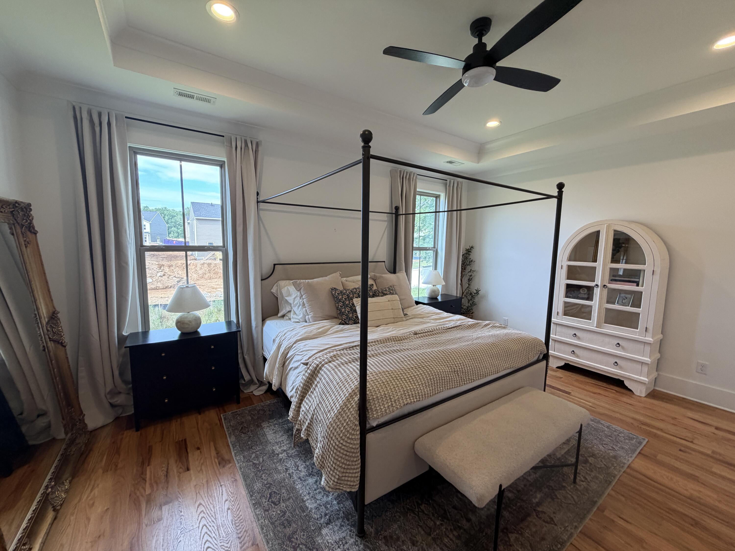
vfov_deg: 85.7
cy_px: 276
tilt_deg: -6.7
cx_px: 368
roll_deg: -0.4
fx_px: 297
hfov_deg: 102.1
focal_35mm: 14
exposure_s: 1/120
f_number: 2.2
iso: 125
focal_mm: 2.22
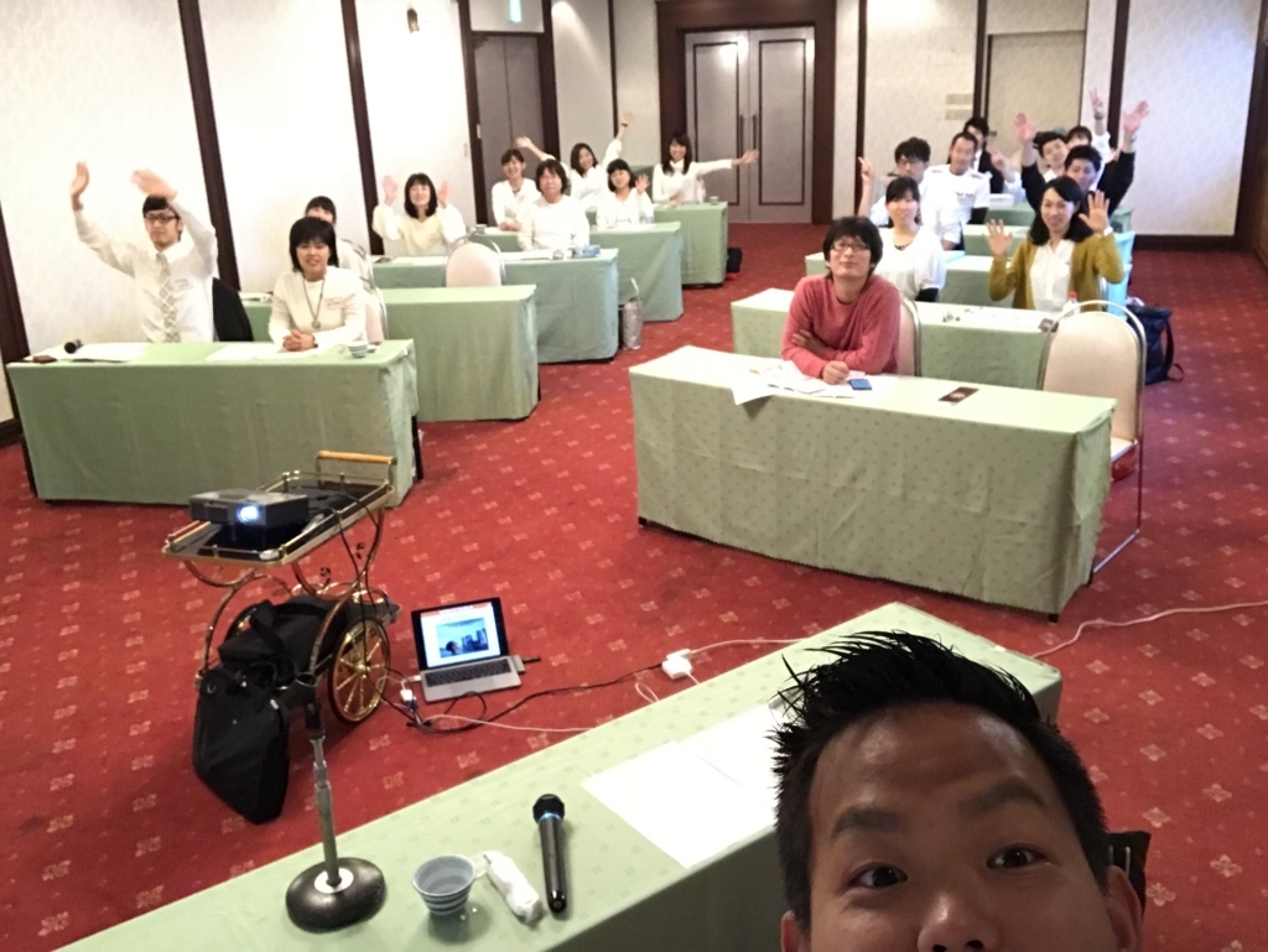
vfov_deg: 44.2
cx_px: 634
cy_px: 476
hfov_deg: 56.8
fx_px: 1173
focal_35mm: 32
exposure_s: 1/17
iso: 250
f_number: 2.2
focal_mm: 2.87
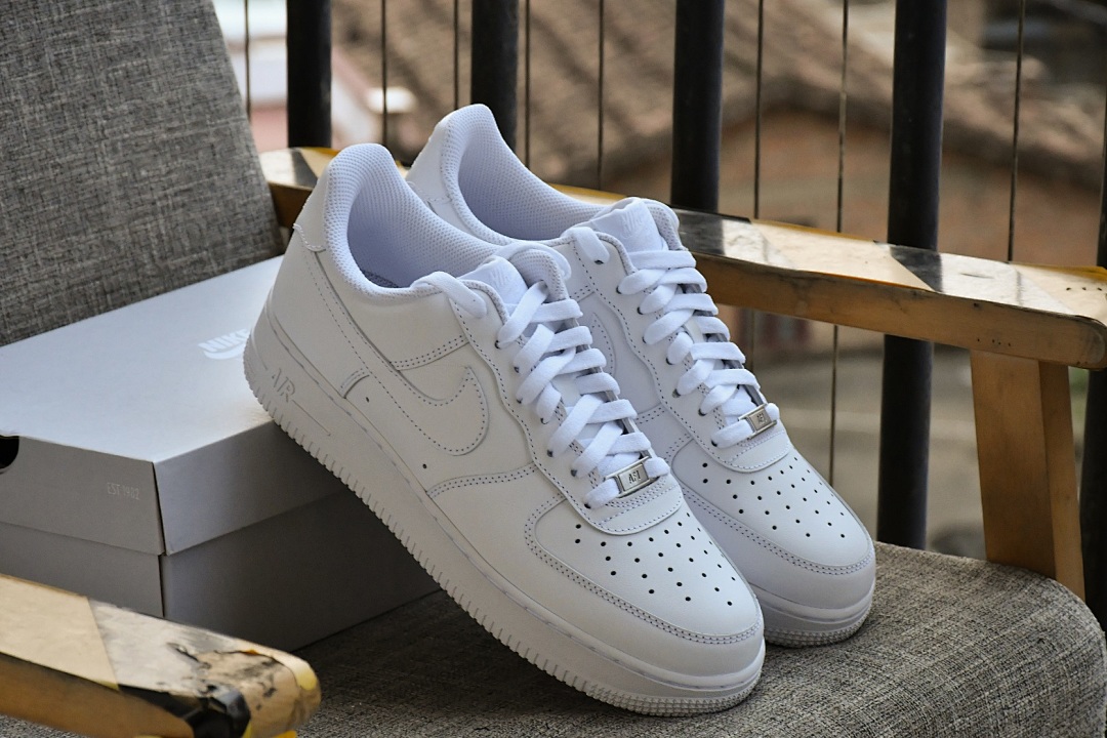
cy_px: 369
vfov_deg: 10.2
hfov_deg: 15.2
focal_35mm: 135
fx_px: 4151
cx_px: 554
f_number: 10
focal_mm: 90
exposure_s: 1/125
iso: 1600
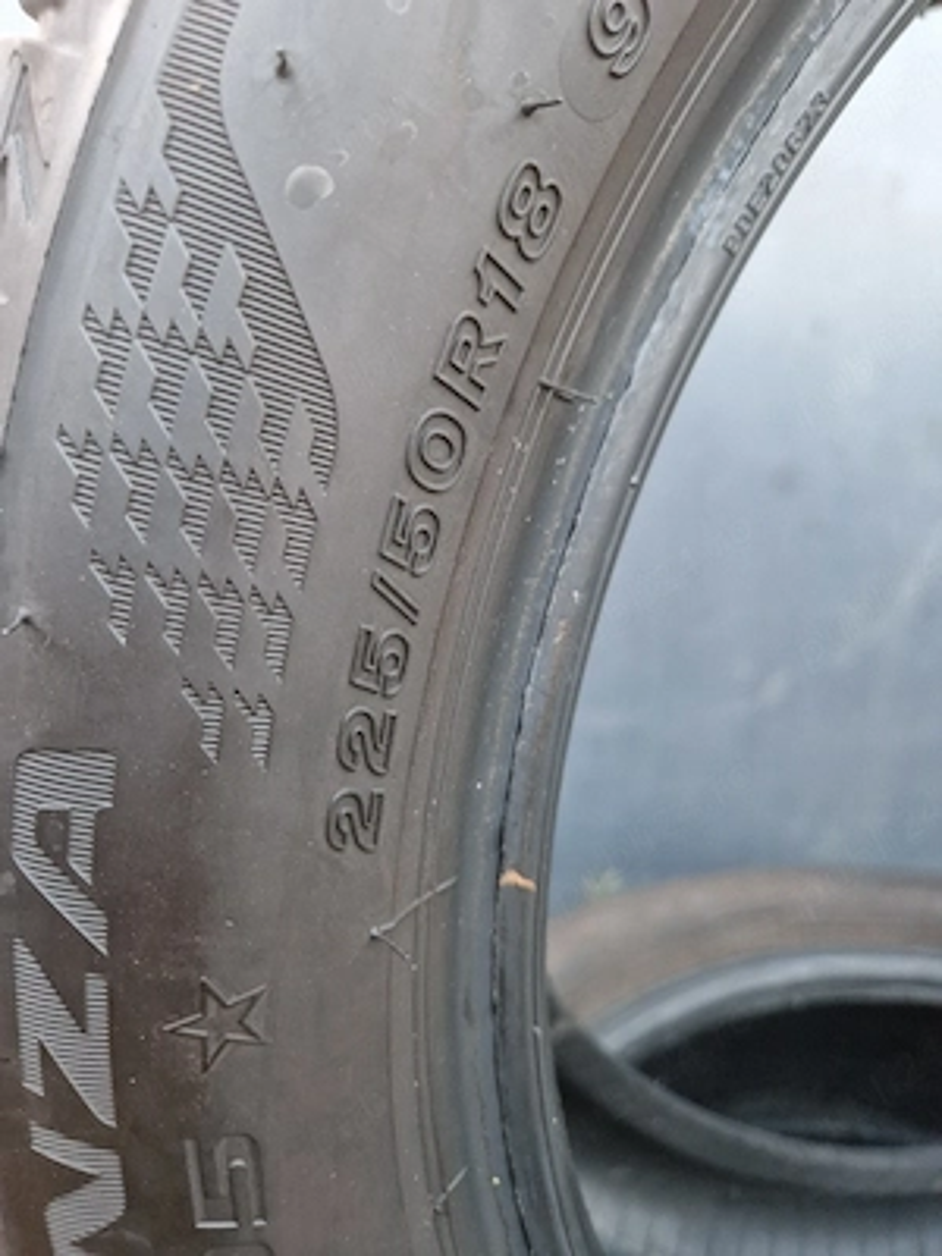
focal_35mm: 23
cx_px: 471
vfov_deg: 73.9
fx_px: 835
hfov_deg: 58.9
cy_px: 628
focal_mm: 5.4
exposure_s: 1/100
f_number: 1.8
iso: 1000
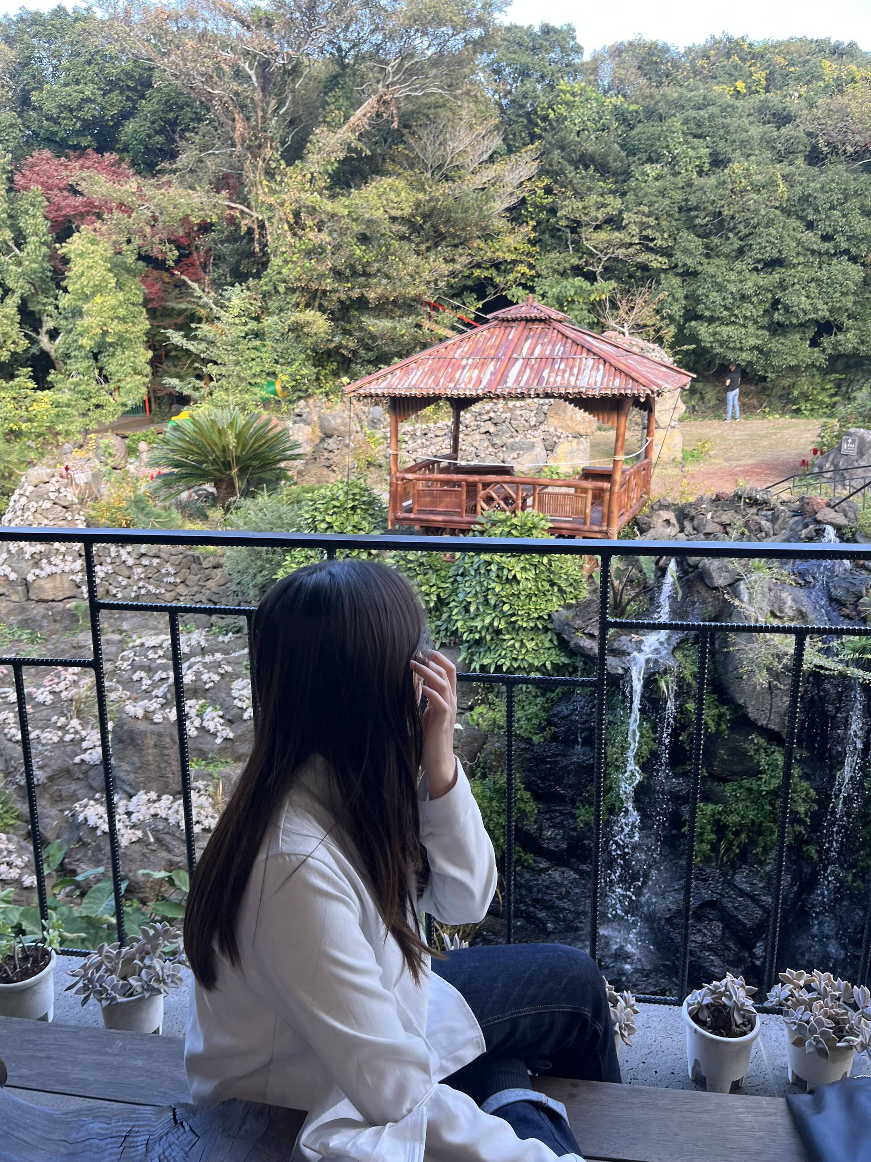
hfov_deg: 53.1
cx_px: 436
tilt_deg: -14.7
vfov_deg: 67.3
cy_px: 581
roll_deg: +0.6
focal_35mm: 26
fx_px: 872
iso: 40
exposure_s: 1/120
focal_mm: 5.1
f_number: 1.6
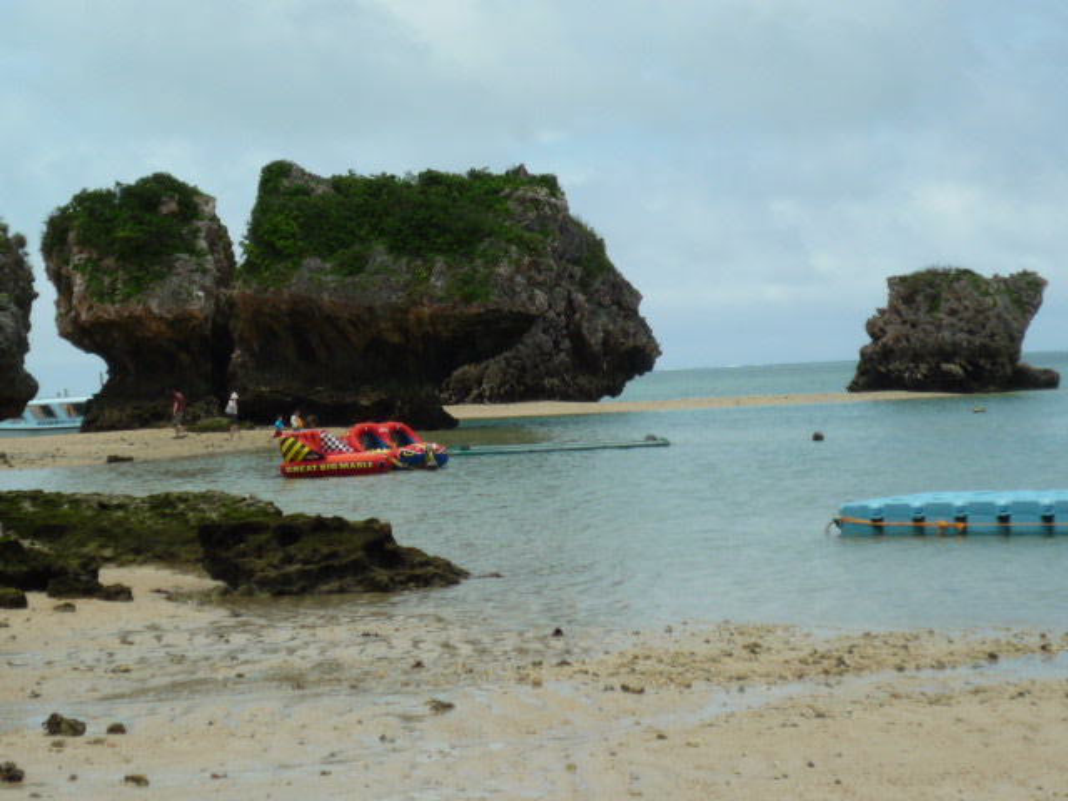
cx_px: 534
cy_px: 400
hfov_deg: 21.8
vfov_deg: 16.4
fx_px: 2777
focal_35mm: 90
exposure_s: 1/1000
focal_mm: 8.8
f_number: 4.3
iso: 100
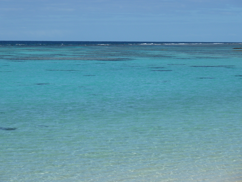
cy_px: 91
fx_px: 958
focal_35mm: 137
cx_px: 121
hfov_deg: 14.4
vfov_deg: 10.8
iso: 80
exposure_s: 1/640
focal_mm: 22.5
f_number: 5.6
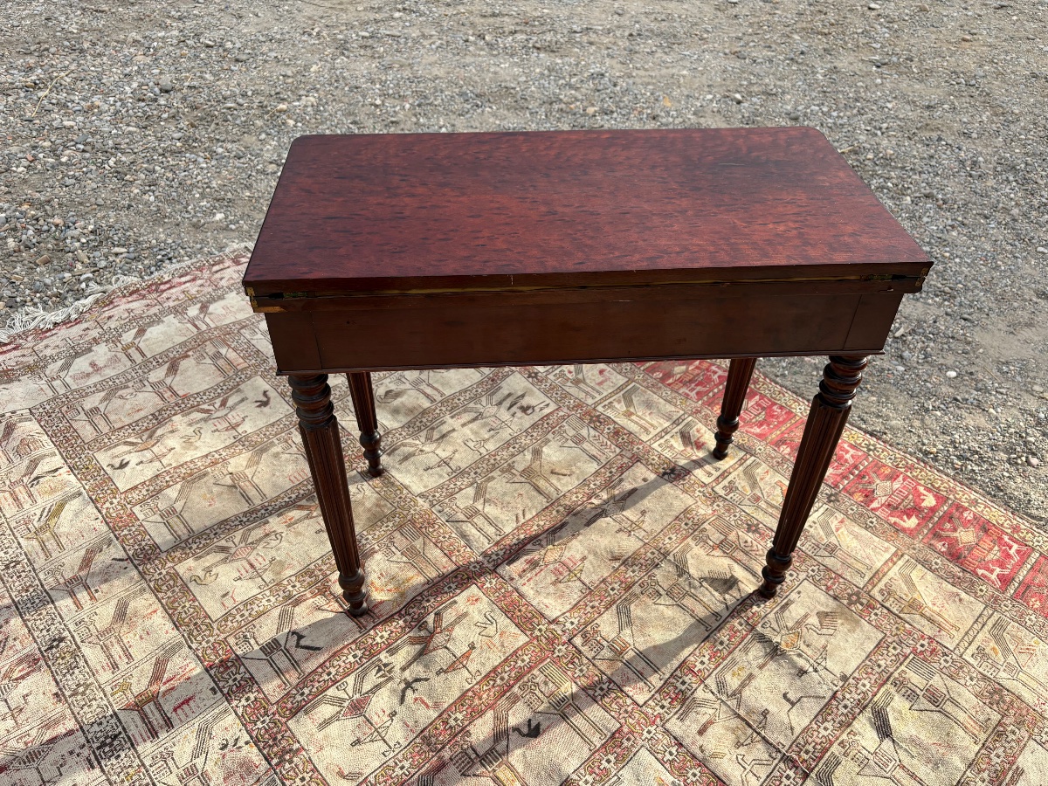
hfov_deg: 67.3
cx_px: 524
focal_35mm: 26
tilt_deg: -41.5
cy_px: 393
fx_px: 787
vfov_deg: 53.1
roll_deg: +1.2
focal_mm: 5.96
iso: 50
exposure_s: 1/1364
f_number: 1.6
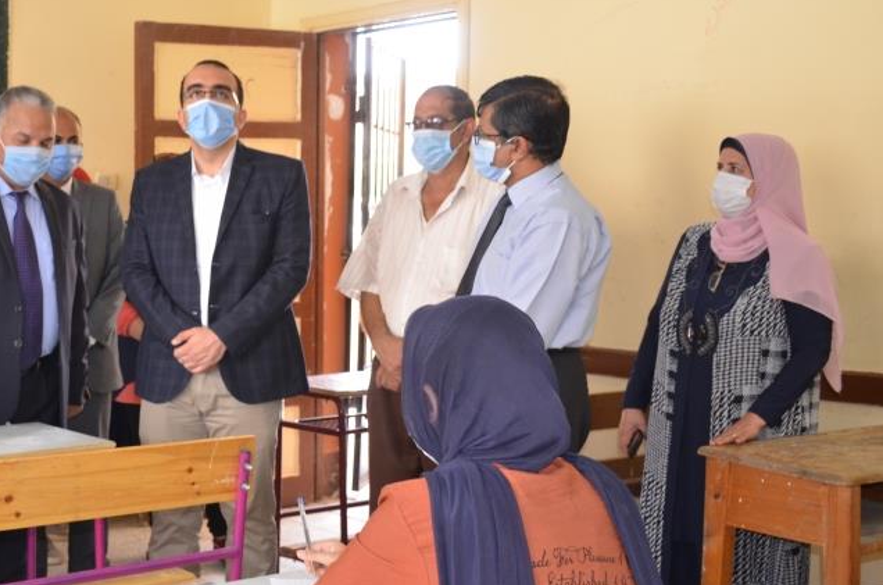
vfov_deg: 23.3
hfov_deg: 33.7
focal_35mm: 58
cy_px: 306
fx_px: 1419
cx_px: 194
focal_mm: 24
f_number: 3.8
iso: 500
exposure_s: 1/60
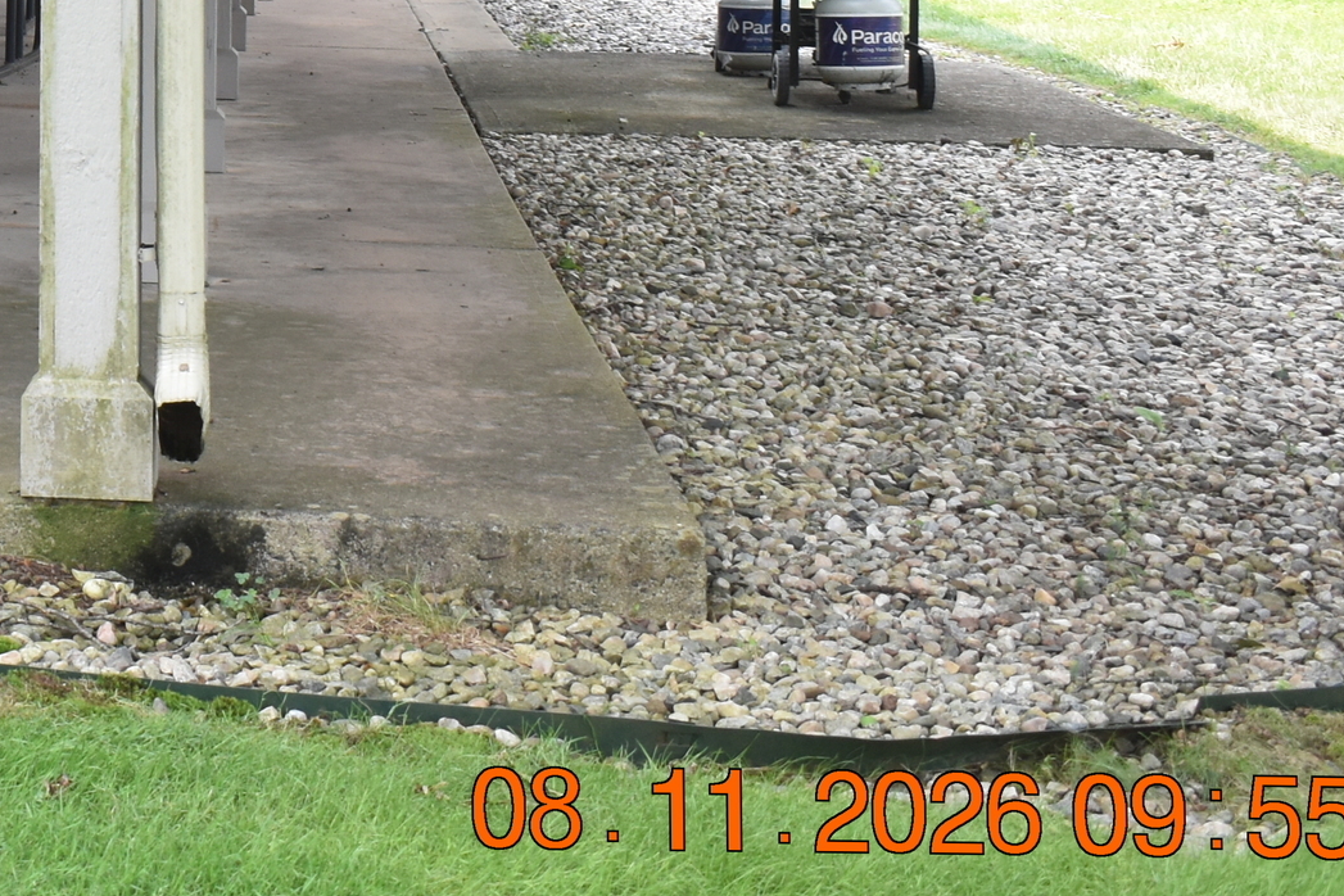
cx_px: -254
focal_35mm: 92
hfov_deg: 20.6
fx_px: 3452
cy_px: -308
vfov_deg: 14.1
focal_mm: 21
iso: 400
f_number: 5.6
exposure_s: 1/250
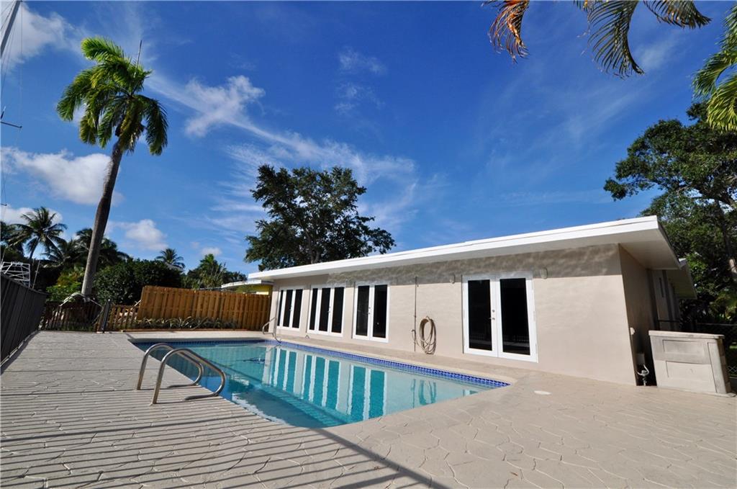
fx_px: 307
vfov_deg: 77.1
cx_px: 368
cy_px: 244
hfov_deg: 100.5
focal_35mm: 15
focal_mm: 10
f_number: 7.1
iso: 400
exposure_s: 1/1600
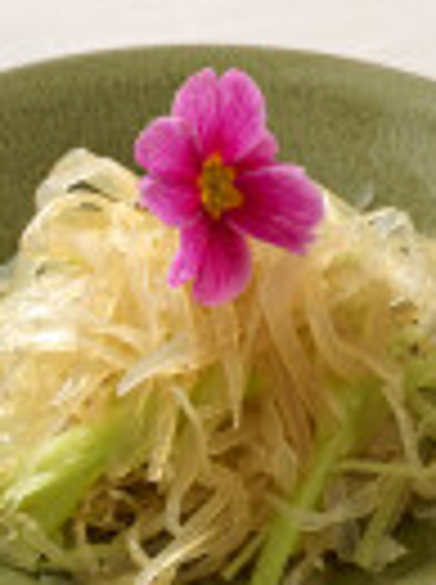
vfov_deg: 6.5
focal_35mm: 304
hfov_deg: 4.9
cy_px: 374
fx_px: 5122
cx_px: 216
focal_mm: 105
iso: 64
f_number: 9
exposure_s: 1/200
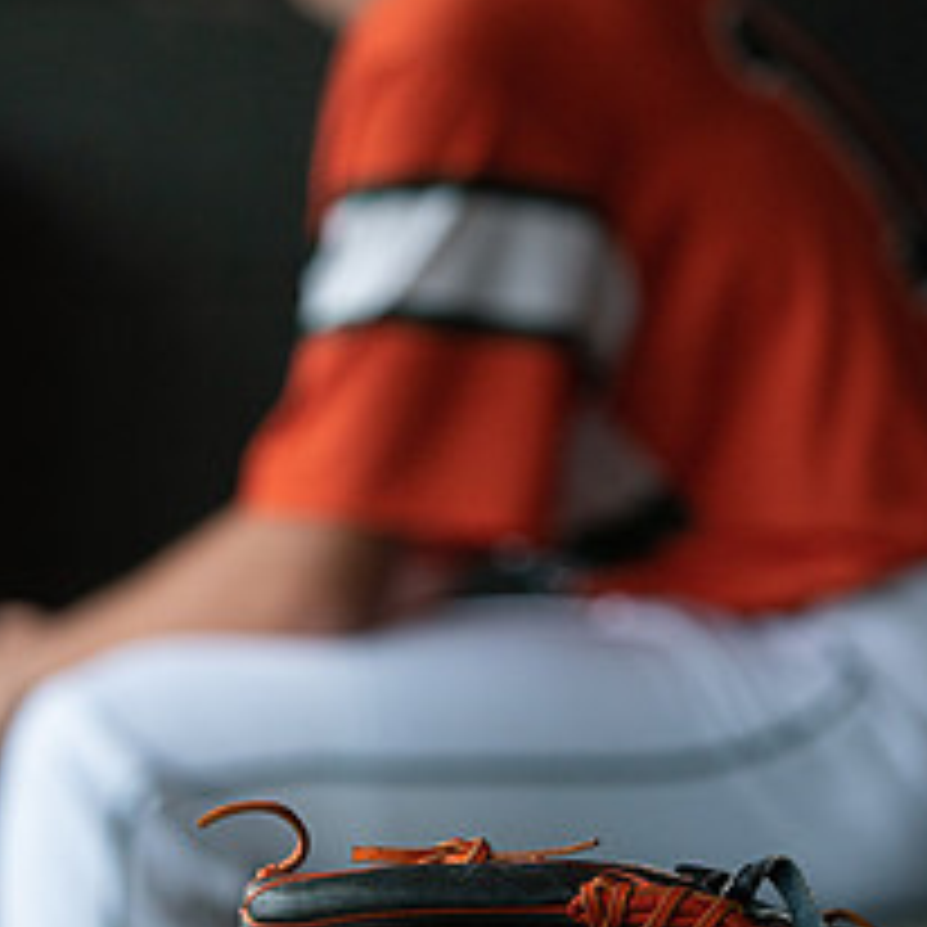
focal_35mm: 223
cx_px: 410
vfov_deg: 7.8
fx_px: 6756
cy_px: 536
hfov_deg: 7.8
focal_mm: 120
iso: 800
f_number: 2.8
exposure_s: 1/60
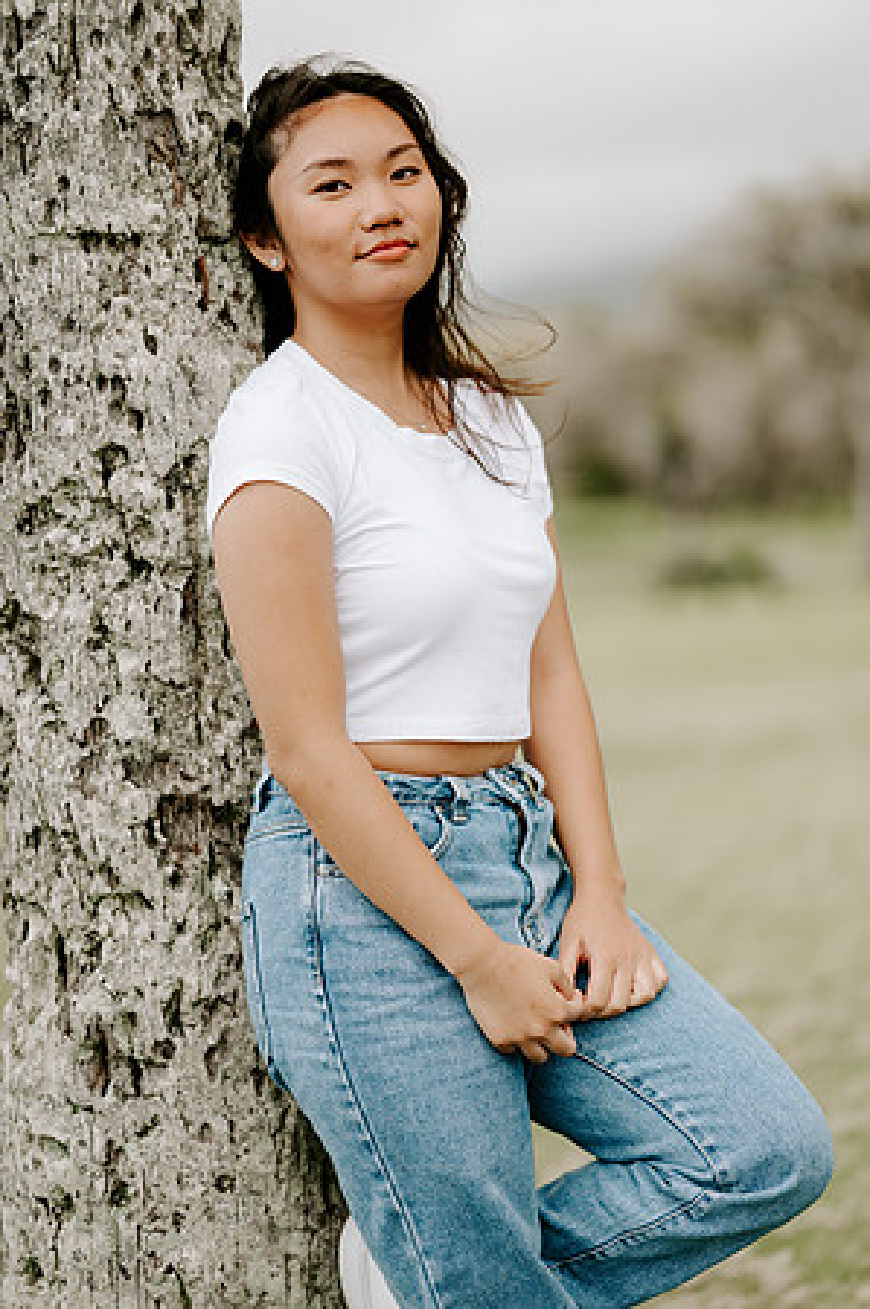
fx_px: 3088
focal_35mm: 85
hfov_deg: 16.0
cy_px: 654
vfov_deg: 23.9
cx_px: 435
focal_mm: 85
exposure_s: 1/1600
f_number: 1.8
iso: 160
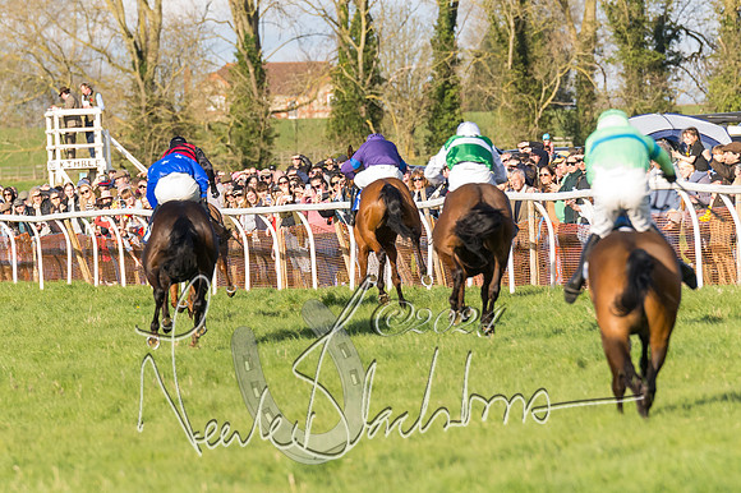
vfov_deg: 2.9
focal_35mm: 477
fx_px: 9817
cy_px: 203
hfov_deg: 4.3
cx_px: 251
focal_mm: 200
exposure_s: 1/1600
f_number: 4
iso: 400
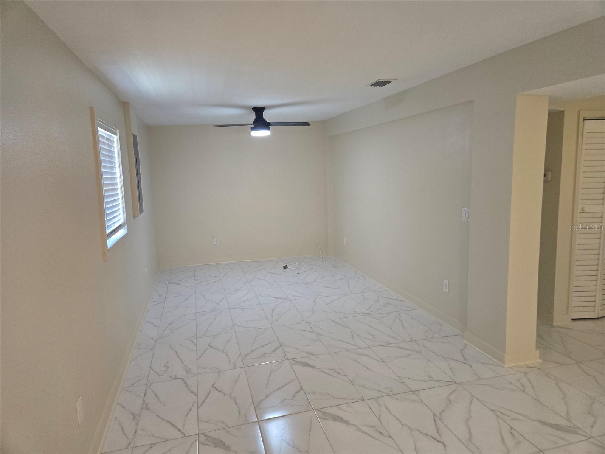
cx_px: 302
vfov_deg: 58.9
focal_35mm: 23
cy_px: 227
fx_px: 402
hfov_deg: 73.9
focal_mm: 5.4
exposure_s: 1/120
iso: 320
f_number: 1.8
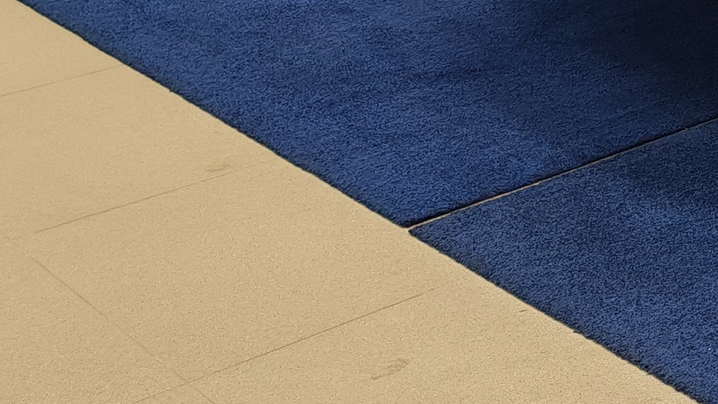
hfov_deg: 17.4
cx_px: 1092
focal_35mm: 110
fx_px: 2094
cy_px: -350
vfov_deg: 10.3
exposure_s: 1/100
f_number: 1.9
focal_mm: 6.12
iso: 125
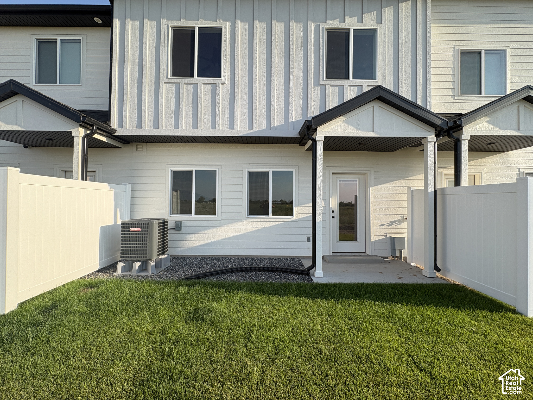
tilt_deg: +0.9
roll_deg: -0.2
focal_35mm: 14
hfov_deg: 102.1
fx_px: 216
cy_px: 200
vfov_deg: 85.7
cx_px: 266
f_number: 2.2
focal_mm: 2.22
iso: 40
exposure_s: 1/879
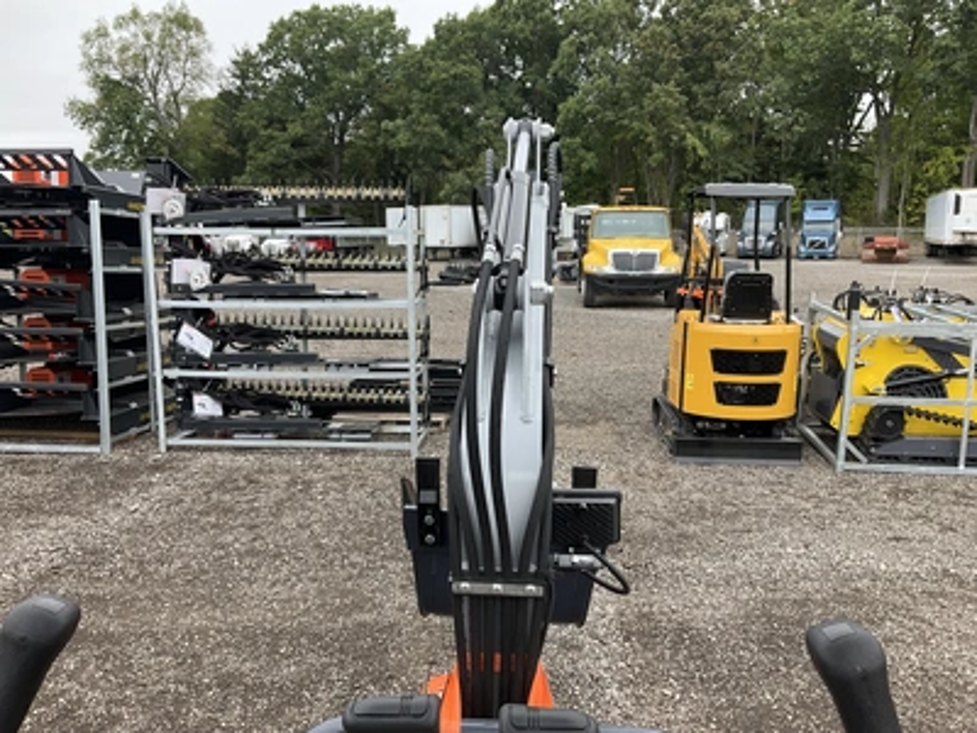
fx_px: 818
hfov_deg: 61.7
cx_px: 488
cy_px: 366
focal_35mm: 29
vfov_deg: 48.2
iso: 25
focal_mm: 3
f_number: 1.8
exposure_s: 1/260
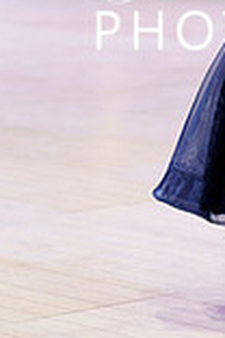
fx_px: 2540
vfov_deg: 7.6
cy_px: -9
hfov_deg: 5.0
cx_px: 320
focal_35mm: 271
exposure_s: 1/200
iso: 1250
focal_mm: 94
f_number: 2.8
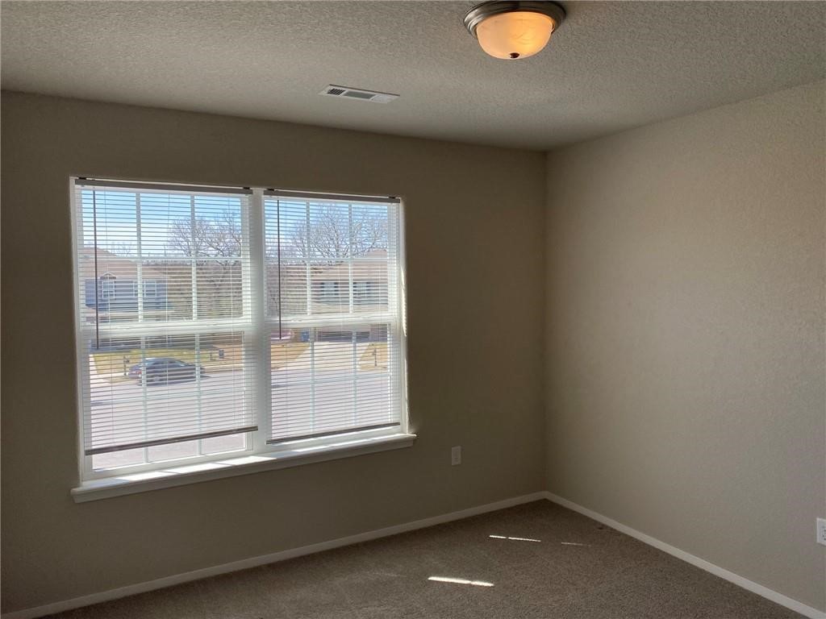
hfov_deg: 67.3
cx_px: 413
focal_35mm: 26
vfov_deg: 53.1
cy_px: 310
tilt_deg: -2.7
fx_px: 620
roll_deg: +0.6
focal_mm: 4.25
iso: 32
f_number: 1.8
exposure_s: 1/562
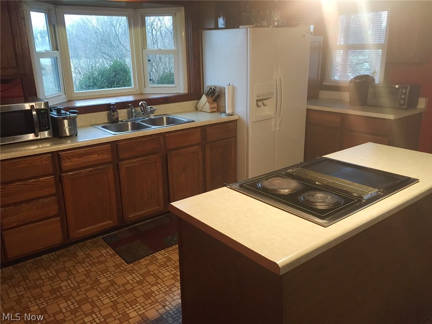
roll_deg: +2.1
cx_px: 216
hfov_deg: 61.7
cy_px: 162
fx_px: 362
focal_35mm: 29
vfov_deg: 48.2
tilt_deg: -17.8
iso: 125
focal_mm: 4.15
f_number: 2.2
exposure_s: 1/30
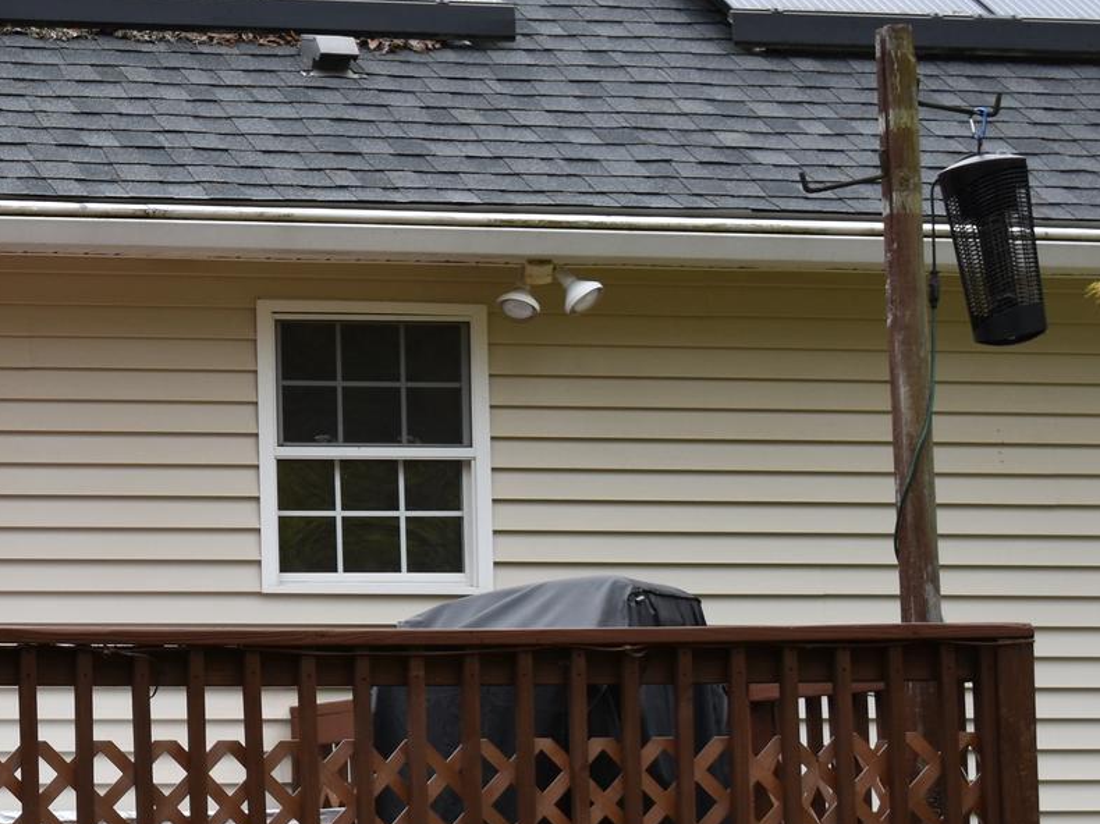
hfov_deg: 11.2
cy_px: 477
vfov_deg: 8.6
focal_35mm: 172
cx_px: -299
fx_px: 5464
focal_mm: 46
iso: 280
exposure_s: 1/250
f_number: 5.6
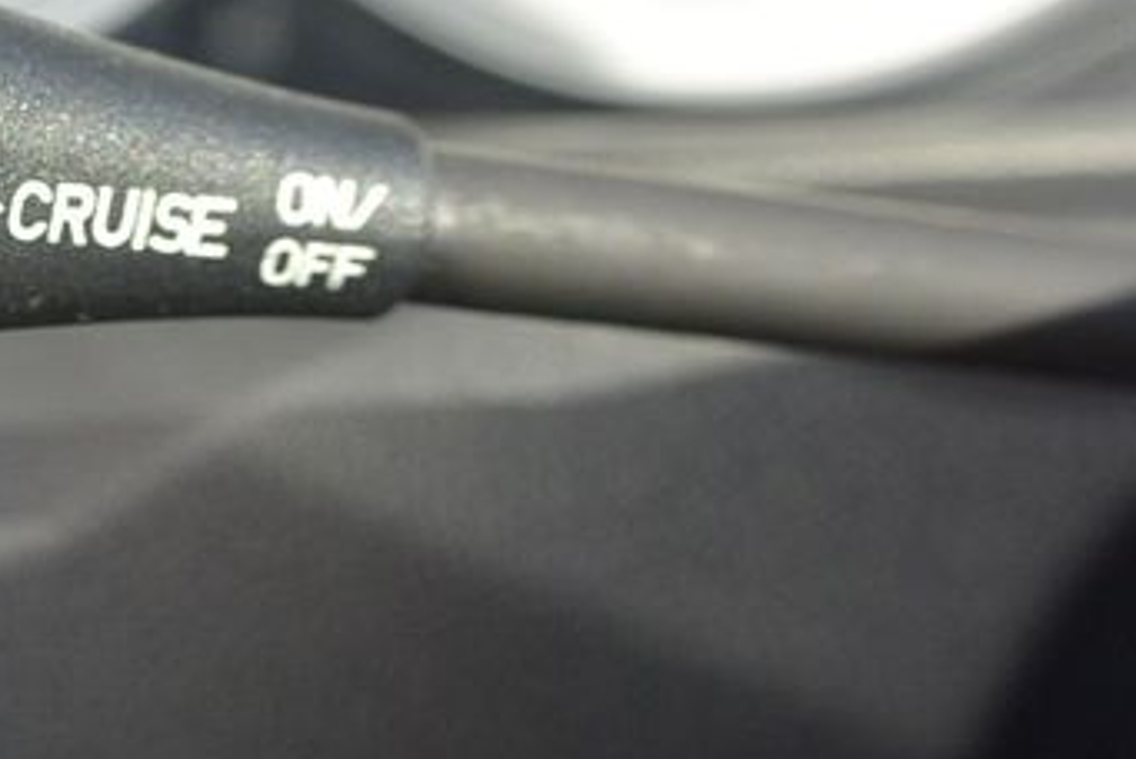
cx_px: -247
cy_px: 251
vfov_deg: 15.7
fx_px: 2748
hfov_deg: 21.6
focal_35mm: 87
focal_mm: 11
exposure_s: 1/160
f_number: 3.5
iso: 200
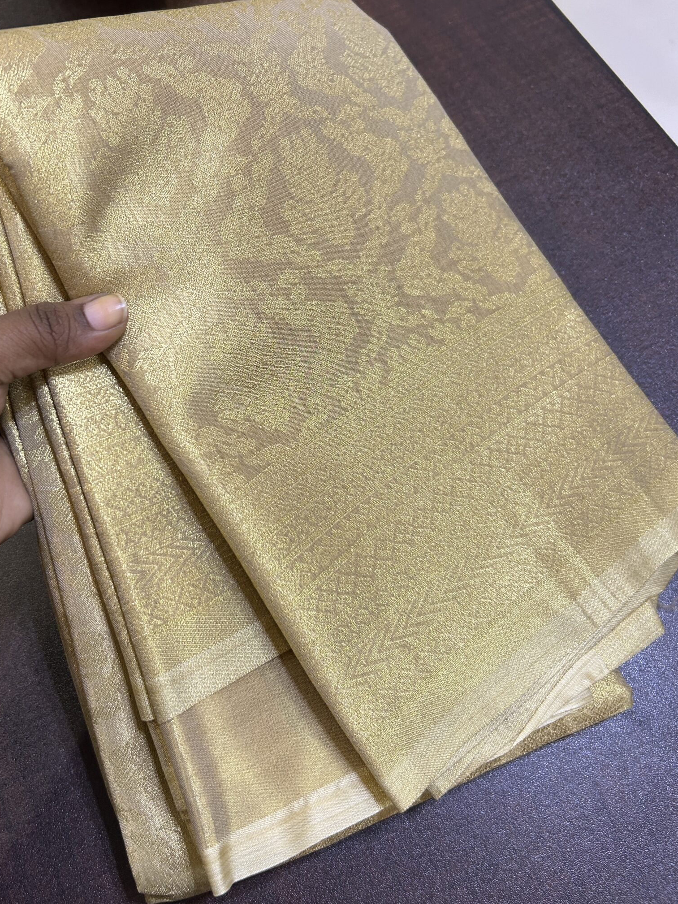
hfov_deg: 42.7
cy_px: 431
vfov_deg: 55.3
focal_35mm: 33
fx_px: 862
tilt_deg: -66.3
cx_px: 266
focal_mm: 5.7
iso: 100
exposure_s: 1/50
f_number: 1.5
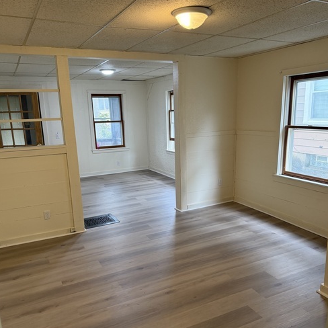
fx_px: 311
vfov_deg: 55.4
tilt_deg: -14.3
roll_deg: +1.7
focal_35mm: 29
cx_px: 165
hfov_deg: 55.6
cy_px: 187
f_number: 1.78
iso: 200
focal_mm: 6.76
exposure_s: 1/60
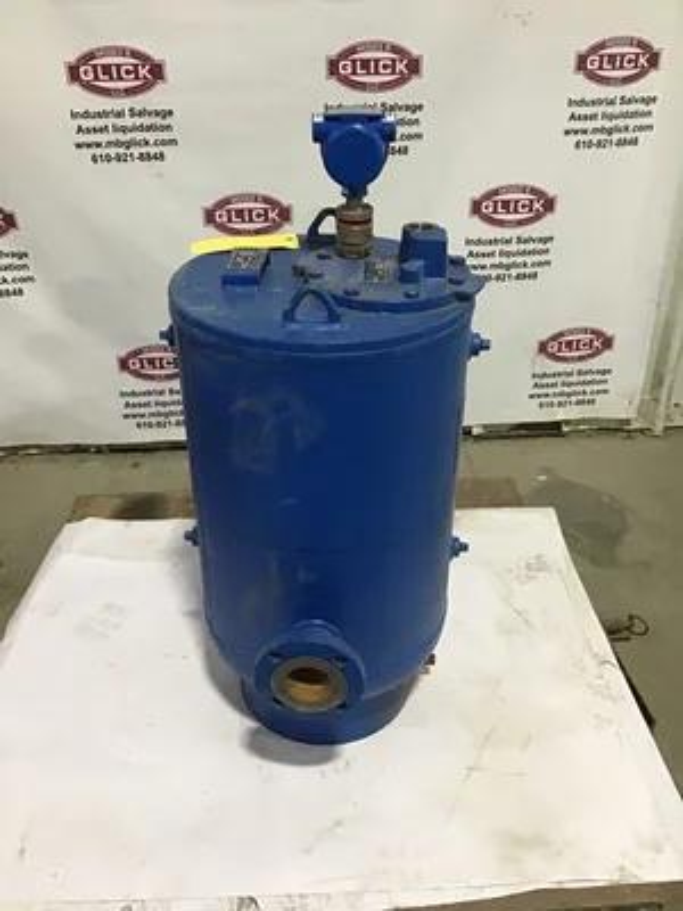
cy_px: 456
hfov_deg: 45.4
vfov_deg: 58.4
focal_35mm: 31
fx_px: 816
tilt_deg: -32.2
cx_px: 342
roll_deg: +0.0
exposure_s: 1/30
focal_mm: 3.3
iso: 160
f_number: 2.4
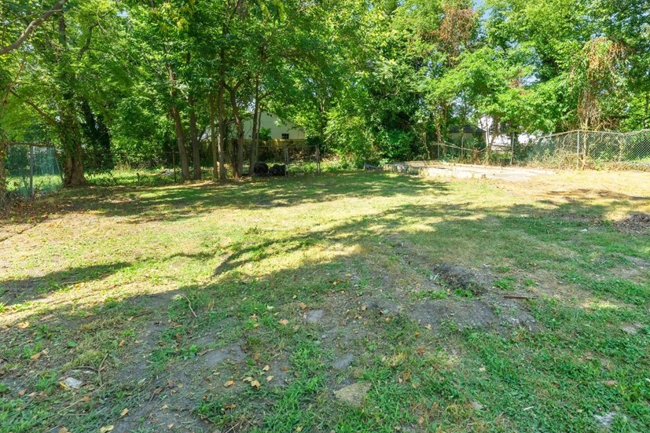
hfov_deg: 78.8
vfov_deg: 57.9
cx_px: 413
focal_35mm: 21
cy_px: 156
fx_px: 384
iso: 1000
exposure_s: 1/640
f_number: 8
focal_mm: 16.2
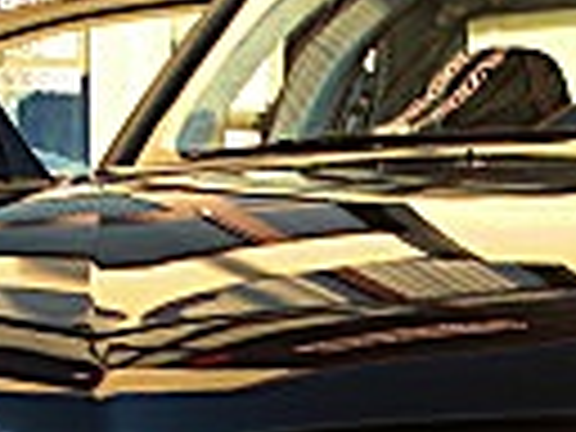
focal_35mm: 180
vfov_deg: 8.1
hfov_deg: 10.8
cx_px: 720
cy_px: 616
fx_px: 2995
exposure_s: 1/100
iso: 50
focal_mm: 6.3
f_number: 2.8
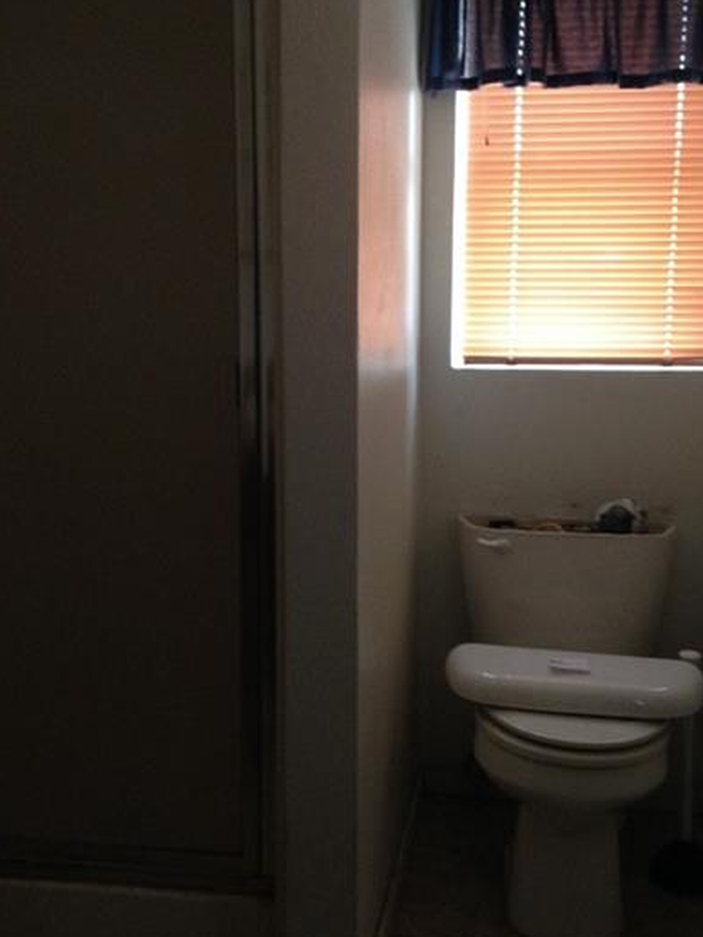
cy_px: 424
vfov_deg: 38.9
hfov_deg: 29.7
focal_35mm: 49
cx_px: 359
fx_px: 1326
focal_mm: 4.12
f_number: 2.4
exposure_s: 1/20
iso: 200
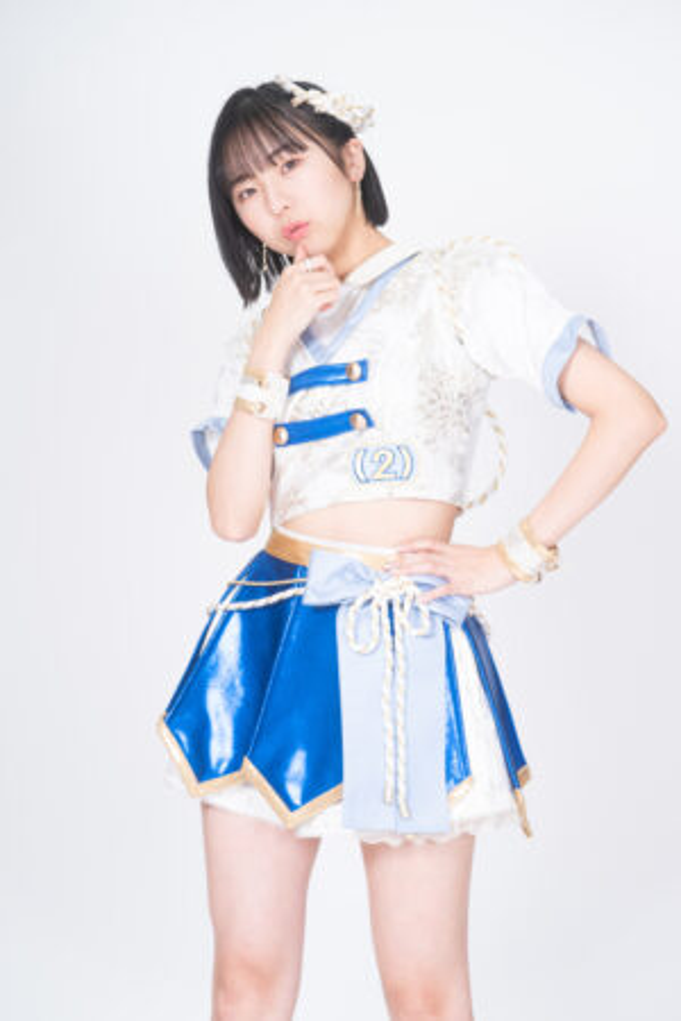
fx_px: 3490
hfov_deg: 11.1
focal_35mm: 123
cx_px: 340
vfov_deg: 16.7
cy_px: 510
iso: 200
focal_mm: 123
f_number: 6.3
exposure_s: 1/125
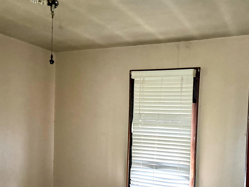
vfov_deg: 35.9
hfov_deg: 47.3
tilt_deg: -2.9
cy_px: 142
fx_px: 281
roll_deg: -2.2
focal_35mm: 39
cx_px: 160
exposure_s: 1/29
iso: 1600
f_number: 1.78
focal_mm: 6.76
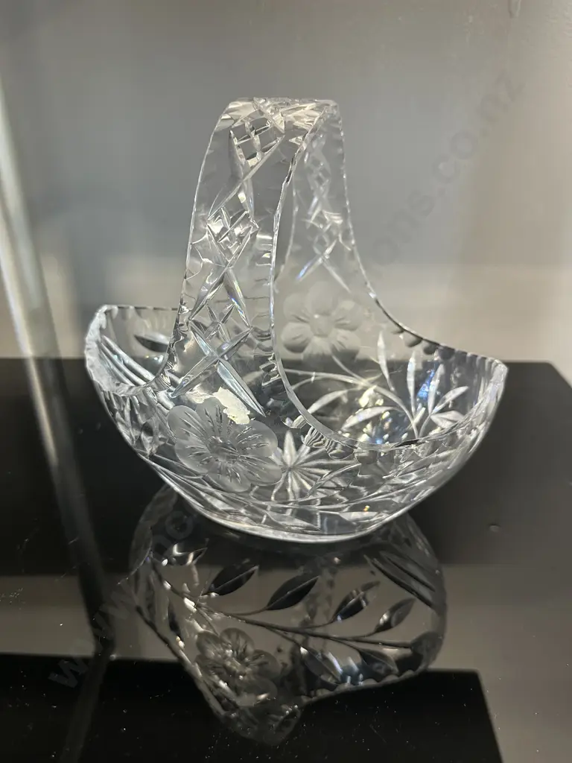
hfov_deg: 56.8
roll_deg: -1.3
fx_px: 529
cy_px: 382
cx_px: 286
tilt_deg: -31.0
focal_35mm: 24
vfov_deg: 71.6
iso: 500
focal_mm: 6.86
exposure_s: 1/50
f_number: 1.78
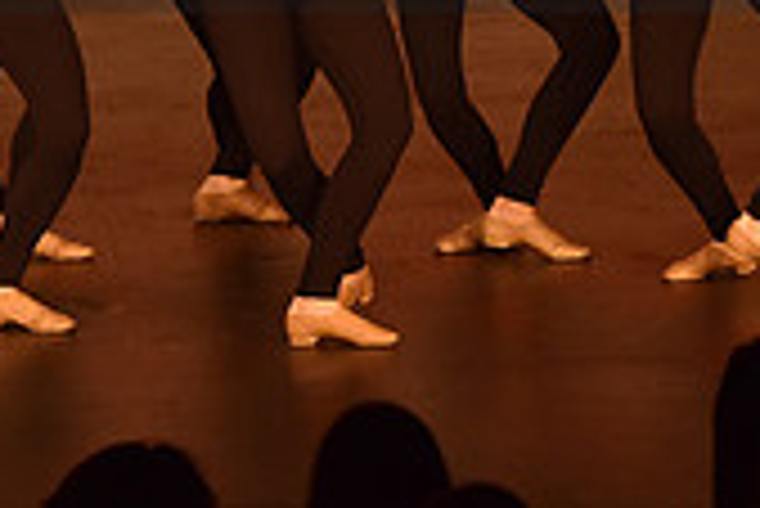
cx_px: 306
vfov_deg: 3.5
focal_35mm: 398
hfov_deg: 5.2
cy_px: -106
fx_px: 8409
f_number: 4.5
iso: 2000
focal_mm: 116
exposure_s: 1/250
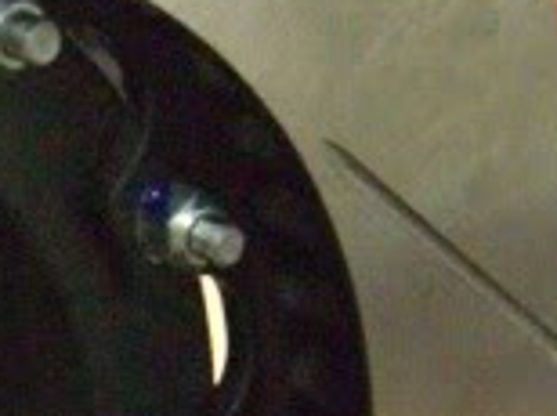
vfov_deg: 7.4
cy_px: 629
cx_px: -369
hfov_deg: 9.6
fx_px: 3181
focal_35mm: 198
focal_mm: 7.9
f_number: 2.8
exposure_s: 1/80
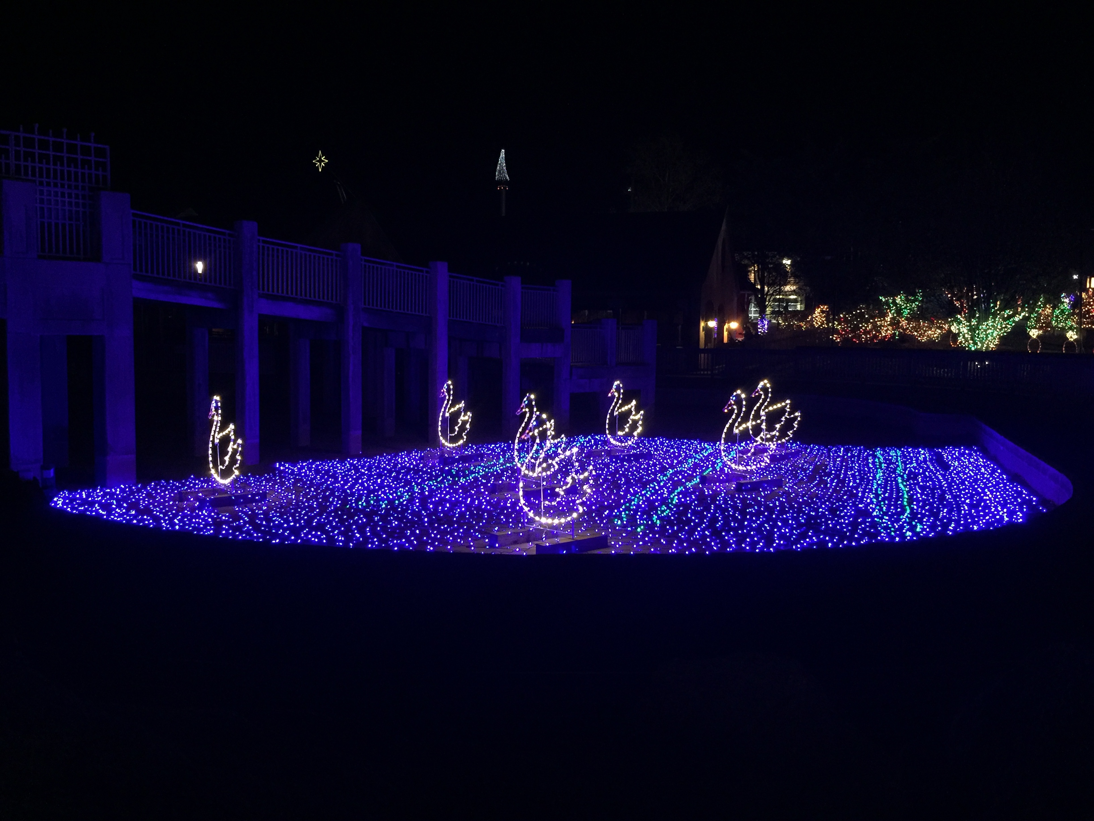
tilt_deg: -4.9
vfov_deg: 48.2
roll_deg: -0.4
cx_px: 547
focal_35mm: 29
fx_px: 917
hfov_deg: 61.7
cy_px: 410
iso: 125
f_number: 2.2
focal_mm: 4.15
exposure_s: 1/15
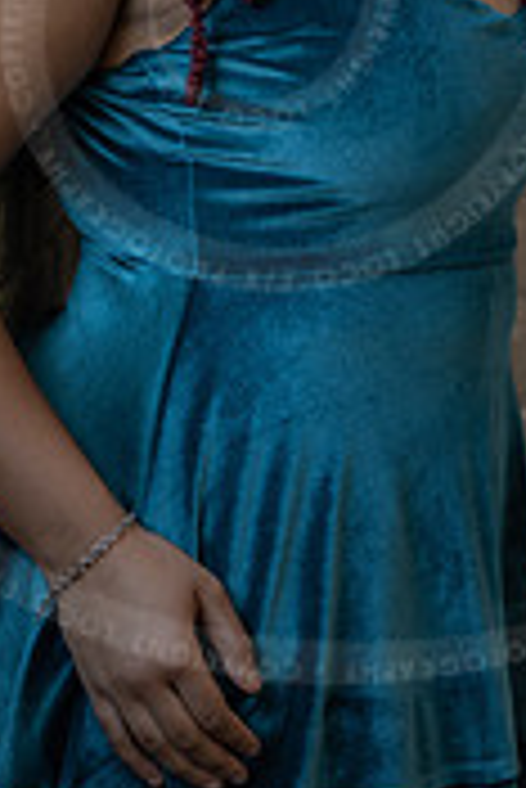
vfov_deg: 9.4
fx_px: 4768
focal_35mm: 218
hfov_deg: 6.3
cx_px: 292
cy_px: 99
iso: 320
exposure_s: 1/200
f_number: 1.8
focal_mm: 85
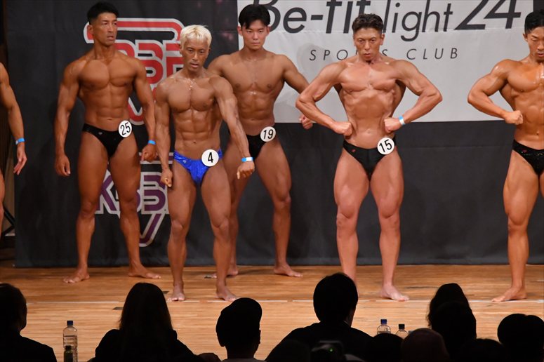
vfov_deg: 5.1
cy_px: 181
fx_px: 4078
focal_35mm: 270
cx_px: 272
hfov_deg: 7.6
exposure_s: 1/400
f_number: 5.6
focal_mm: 180
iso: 7200
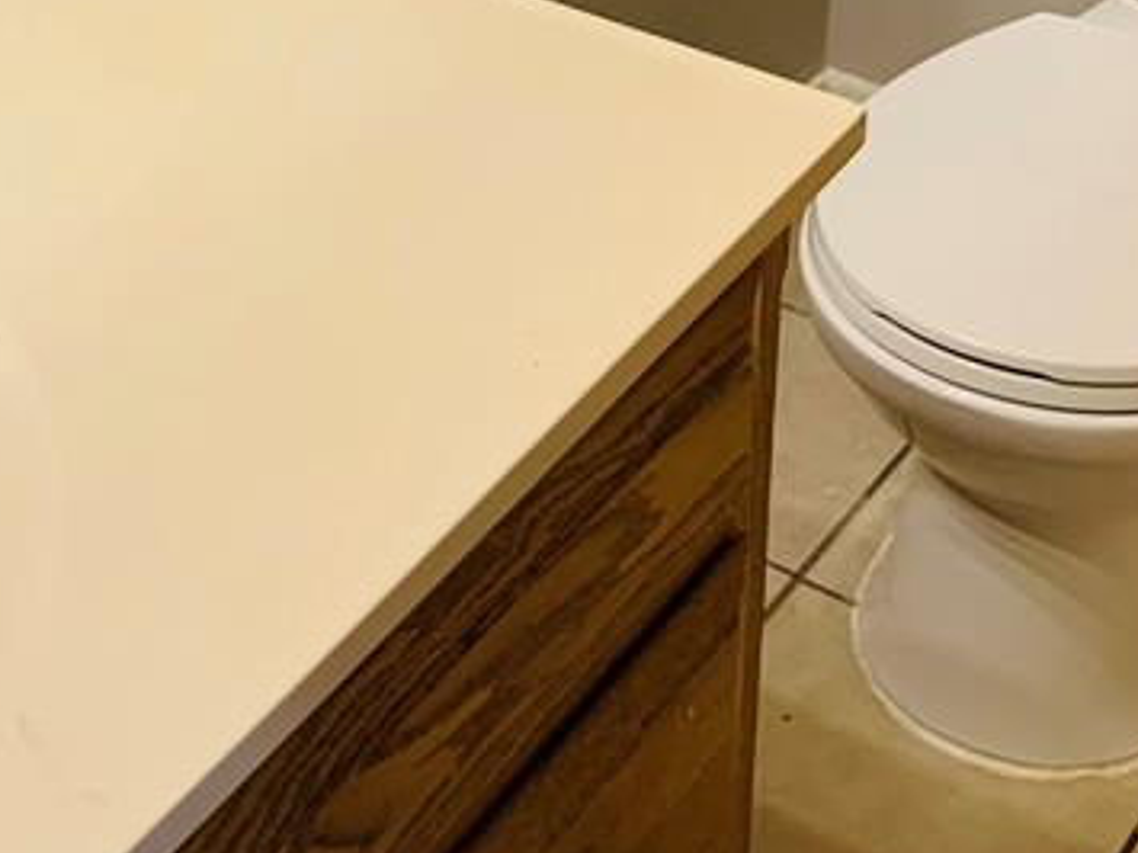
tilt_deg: -25.7
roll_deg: +3.1
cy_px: -192
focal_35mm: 75
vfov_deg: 18.5
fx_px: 2465
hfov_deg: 25.3
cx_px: 154
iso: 100
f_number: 1.8
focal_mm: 4.25
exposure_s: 1/60
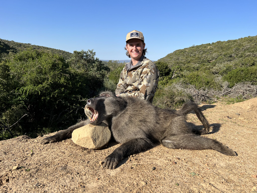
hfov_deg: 67.3
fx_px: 193
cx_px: 128
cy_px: 96
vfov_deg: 53.1
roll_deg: -2.6
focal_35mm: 26
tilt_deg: -10.8
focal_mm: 5.7
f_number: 1.5
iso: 50
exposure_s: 1/2841
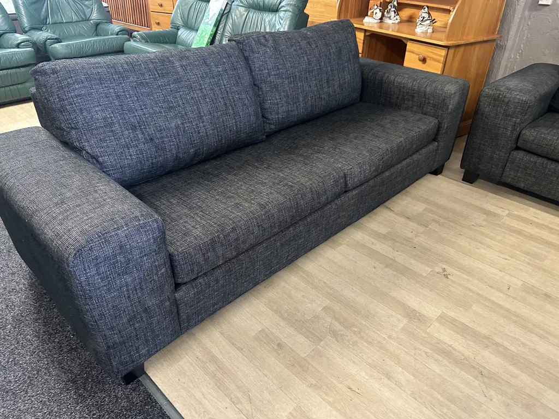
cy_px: 210
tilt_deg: -32.2
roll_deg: -0.9
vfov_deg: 56.8
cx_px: 280
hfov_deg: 71.6
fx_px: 388
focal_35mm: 24
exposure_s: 1/50
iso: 500
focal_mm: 6.86
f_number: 1.78
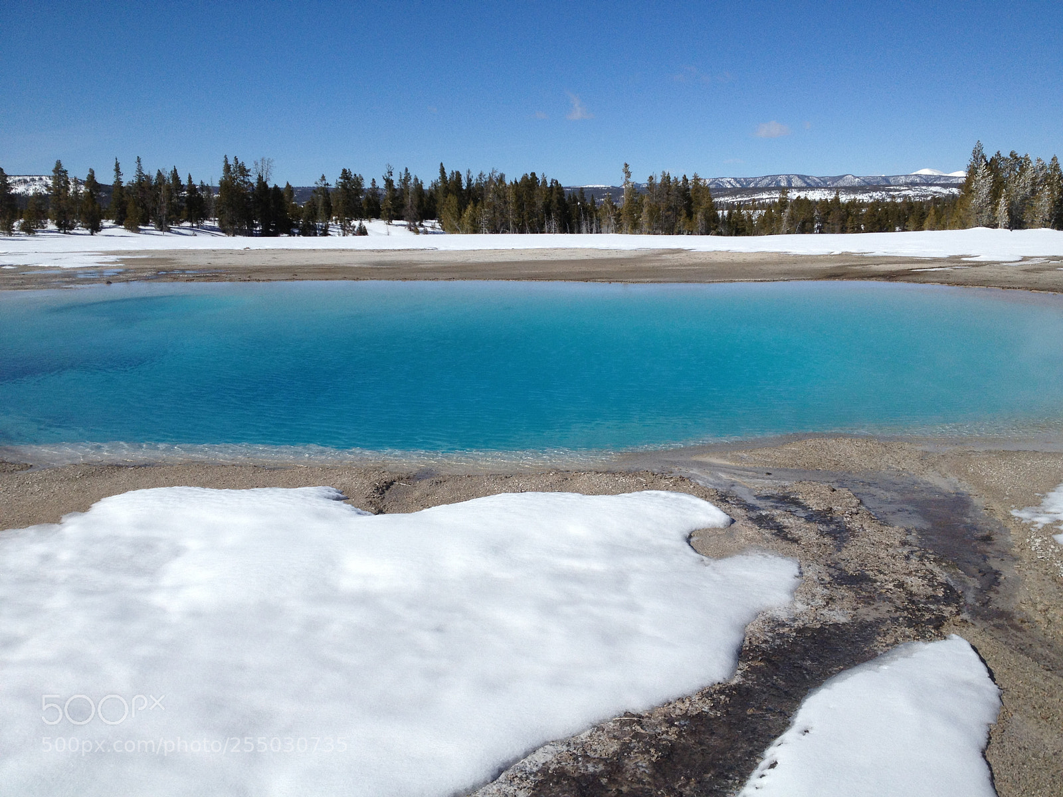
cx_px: 532
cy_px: 398
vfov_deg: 40.7
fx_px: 1075
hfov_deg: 52.6
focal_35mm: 35
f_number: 2.4
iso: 50
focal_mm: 4.28
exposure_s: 1/4255
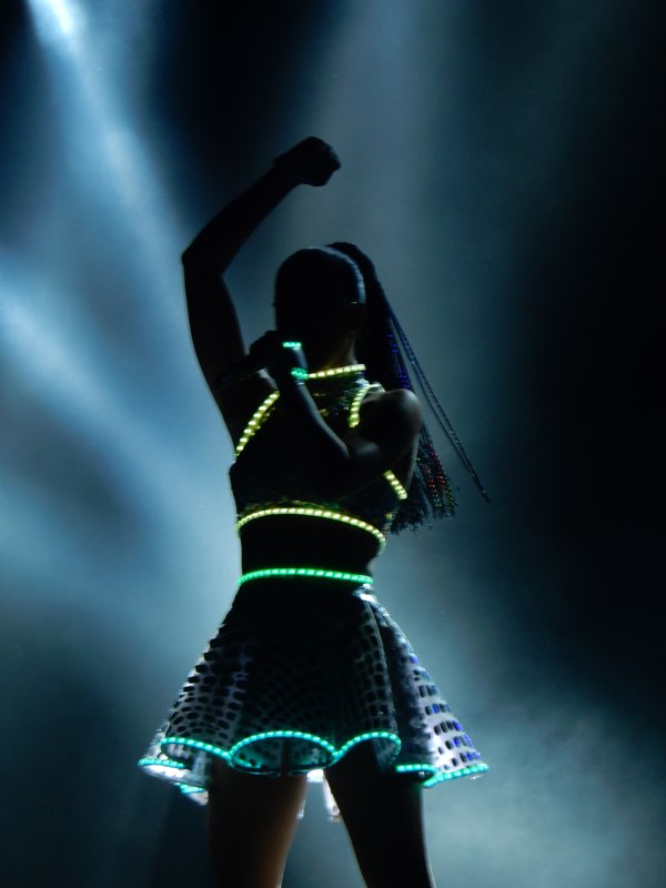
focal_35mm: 332
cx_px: 333
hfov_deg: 4.5
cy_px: 444
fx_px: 8517
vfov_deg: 6.0
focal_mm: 59.5
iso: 200
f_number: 6
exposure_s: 1/125
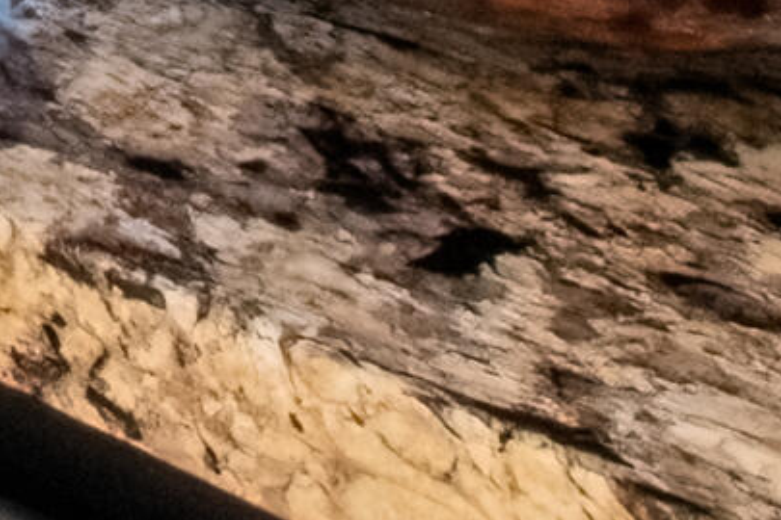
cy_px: -1129
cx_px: -891
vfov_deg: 9.3
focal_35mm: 111
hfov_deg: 14.5
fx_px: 2408
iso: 1250
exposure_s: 5
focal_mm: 10
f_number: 13
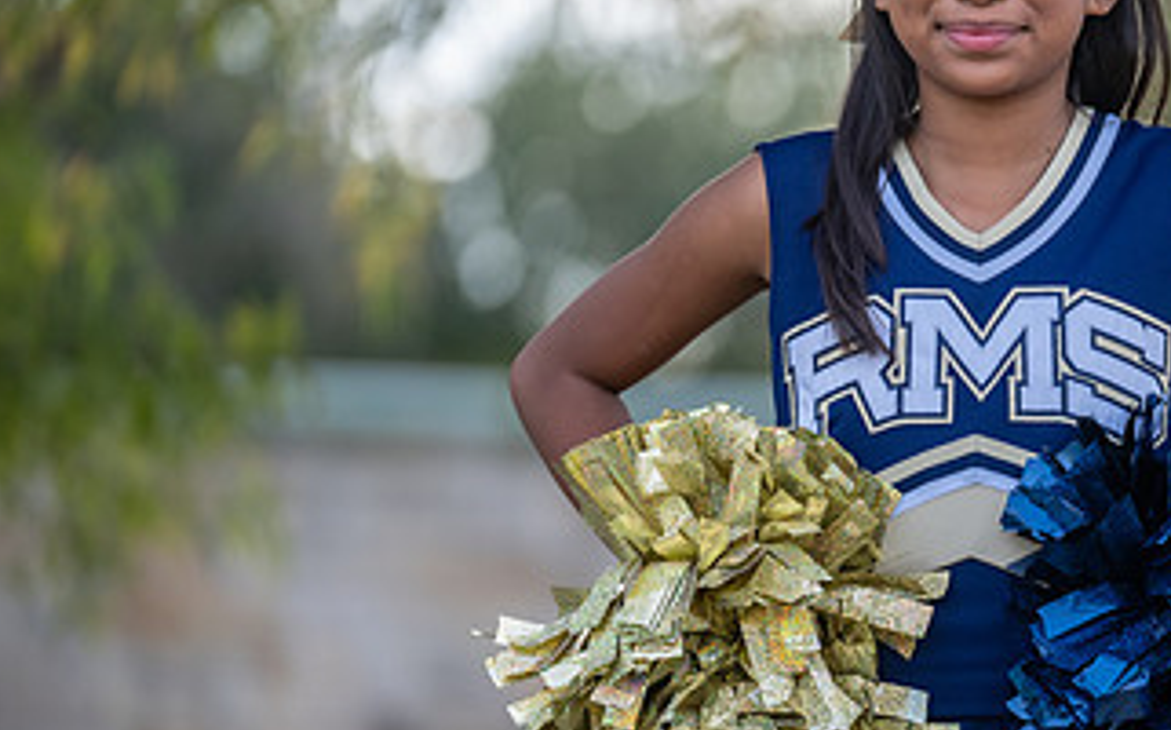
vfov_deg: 4.8
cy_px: 396
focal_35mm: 273
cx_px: 1029
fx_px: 8705
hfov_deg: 7.7
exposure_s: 1/320
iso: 160
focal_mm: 148
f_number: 2.8
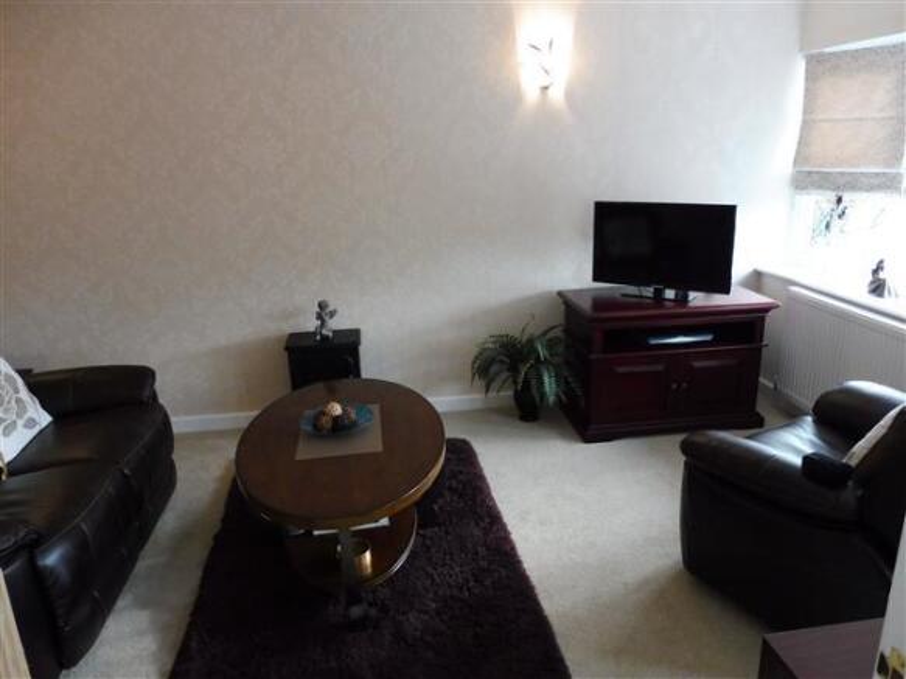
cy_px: 340
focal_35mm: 25
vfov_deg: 54.9
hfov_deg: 69.4
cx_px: 453
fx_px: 654
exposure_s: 1/50
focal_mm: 4.4
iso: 400
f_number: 3.3
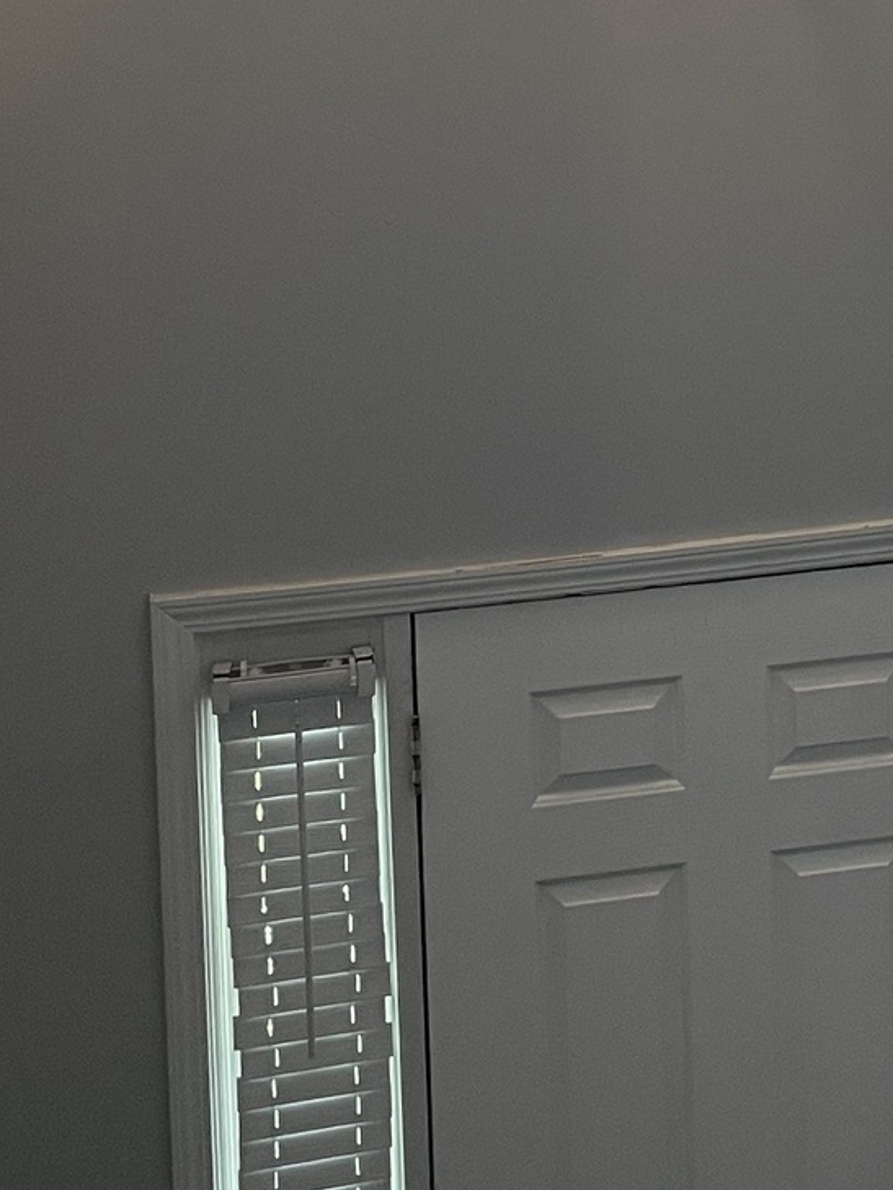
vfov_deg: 23.3
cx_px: 1033
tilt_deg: -6.0
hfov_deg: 17.9
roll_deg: +0.6
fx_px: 2717
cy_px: -106
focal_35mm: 79
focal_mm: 5.1
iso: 250
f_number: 1.6
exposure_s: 1/60
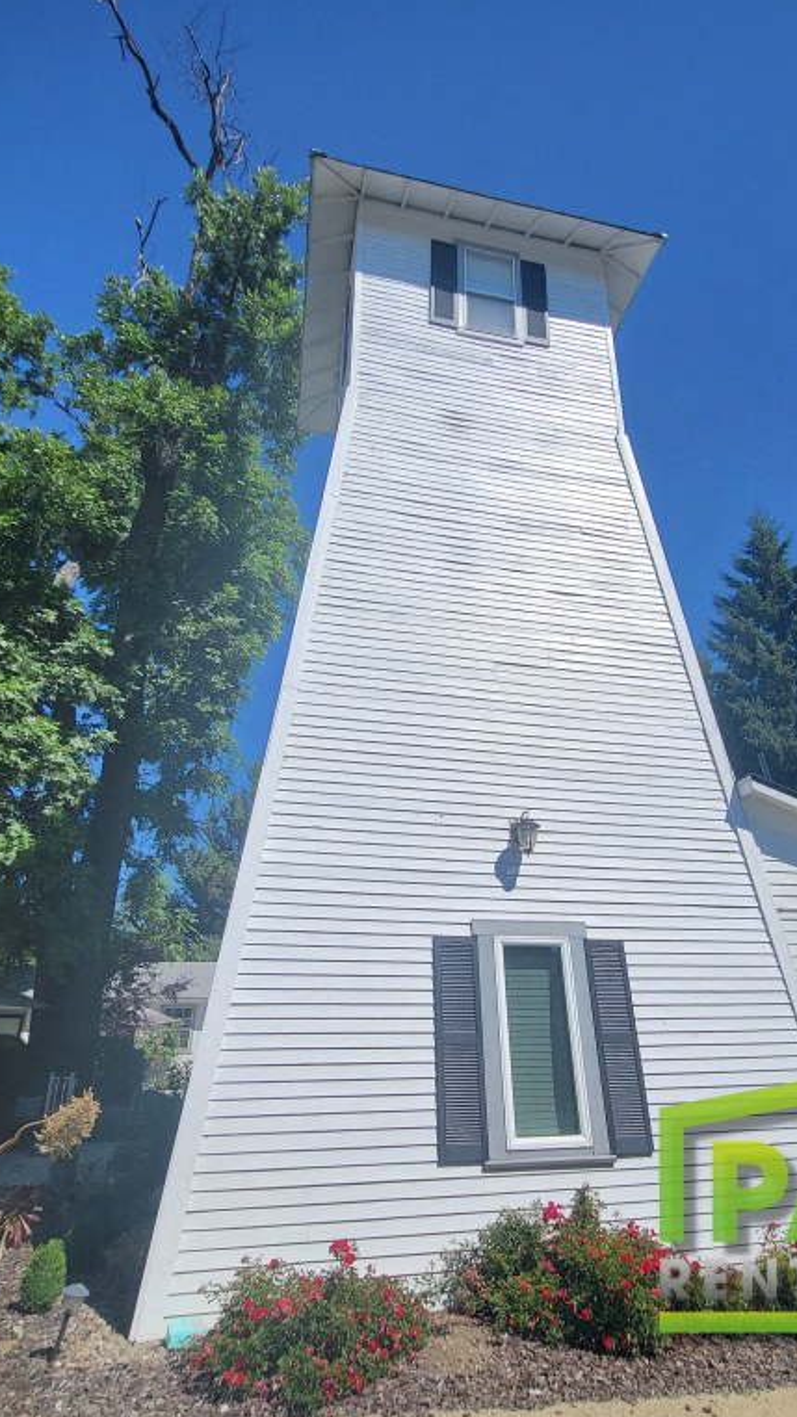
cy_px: 709
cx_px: 476
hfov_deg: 57.9
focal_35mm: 19
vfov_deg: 89.6
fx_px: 714
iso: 32
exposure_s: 1/1567
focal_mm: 1.74
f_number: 2.2
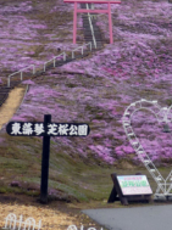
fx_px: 698
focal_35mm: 105
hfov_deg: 14.0
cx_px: 134
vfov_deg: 18.4
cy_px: 13
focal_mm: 5.5
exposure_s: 1/200
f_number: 2.8
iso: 100
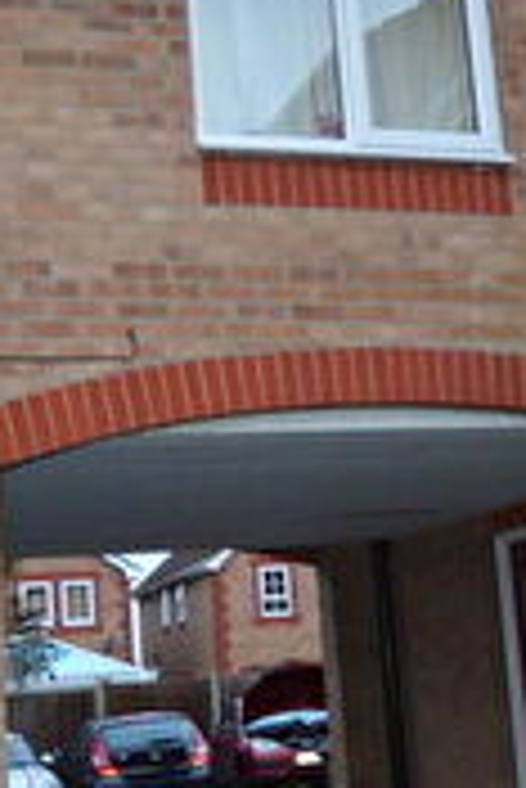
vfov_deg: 33.4
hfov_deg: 22.6
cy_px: 405
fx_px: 1312
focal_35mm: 60
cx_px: 193
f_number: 4
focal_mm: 10
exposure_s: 1/80
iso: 400
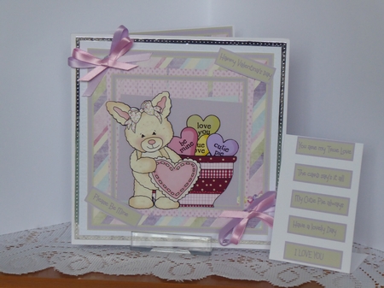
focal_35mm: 98
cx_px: 192
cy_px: 144
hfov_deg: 20.0
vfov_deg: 15.1
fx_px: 1087
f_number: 4.9
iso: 400
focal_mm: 16.1
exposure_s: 1/50
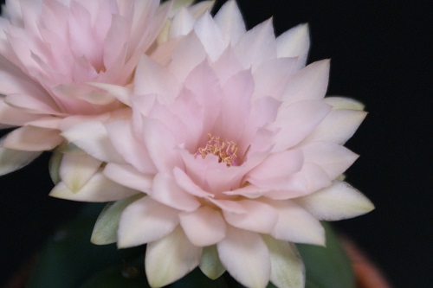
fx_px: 1767
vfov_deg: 9.3
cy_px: 144
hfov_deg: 14.0
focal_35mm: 147
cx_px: 216
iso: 400
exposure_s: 1/25
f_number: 5.6
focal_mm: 70
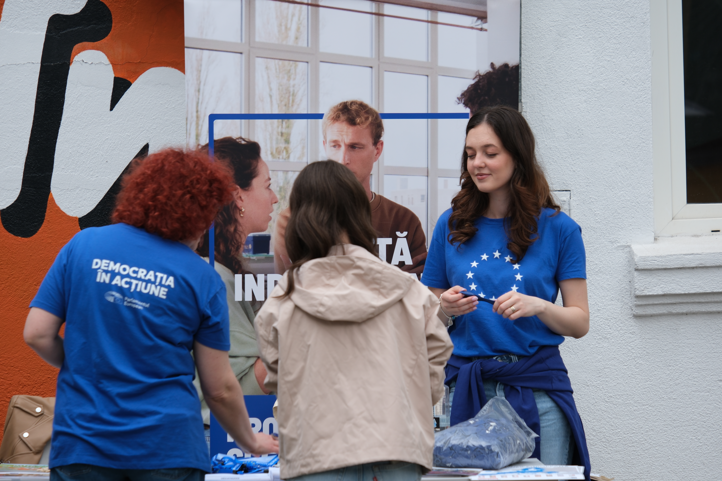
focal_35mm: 246
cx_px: 361
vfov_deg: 5.6
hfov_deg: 8.4
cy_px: 240
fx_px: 4933
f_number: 5.6
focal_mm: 164
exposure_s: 1/150
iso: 200
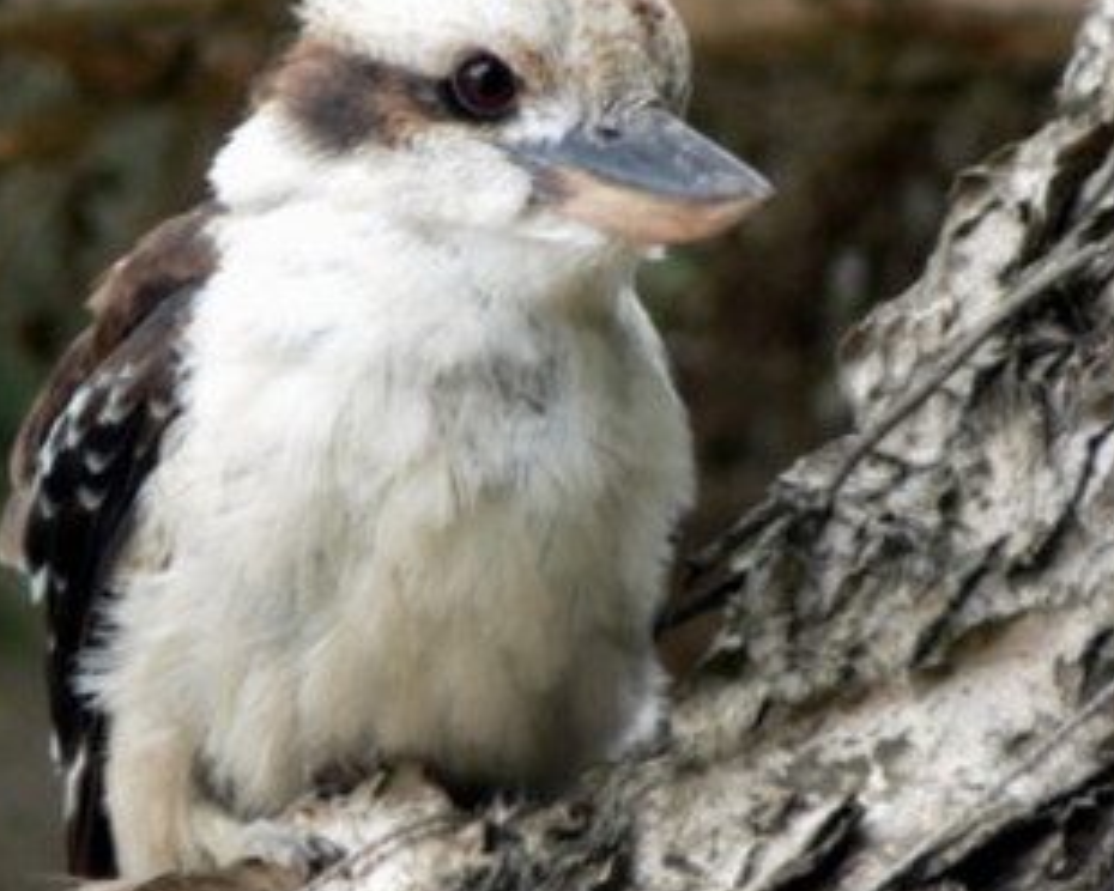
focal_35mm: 842
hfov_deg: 2.3
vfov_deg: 1.8
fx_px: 27761
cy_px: 415
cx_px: 442
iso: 80
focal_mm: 72
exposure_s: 1/50
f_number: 3.3
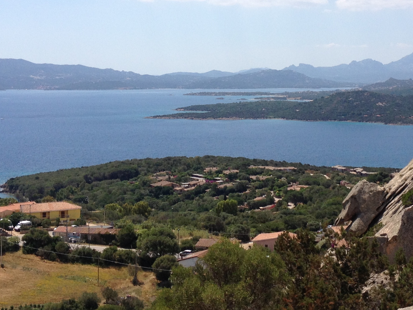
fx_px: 895
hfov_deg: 25.9
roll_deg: +0.1
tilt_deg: -4.1
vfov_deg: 19.5
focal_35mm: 75
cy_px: 90
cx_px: 264
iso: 50
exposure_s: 1/2404
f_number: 2.4
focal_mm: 4.28
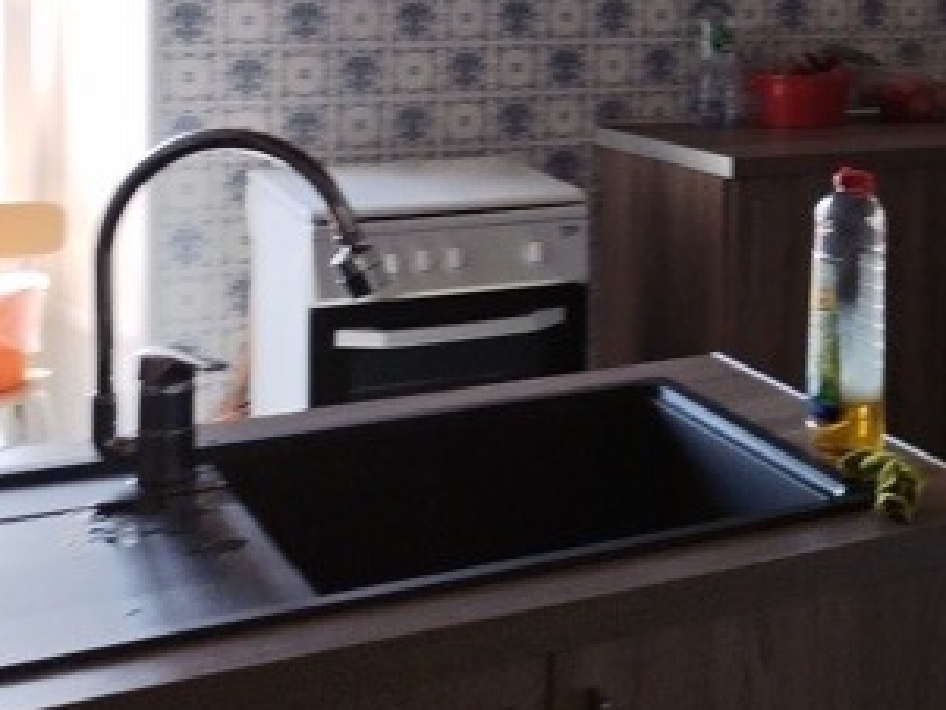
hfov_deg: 23.7
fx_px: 2105
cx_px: 1051
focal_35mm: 77
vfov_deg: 18.7
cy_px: 9
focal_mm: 4.75
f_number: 1.8
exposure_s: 1/50
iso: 109
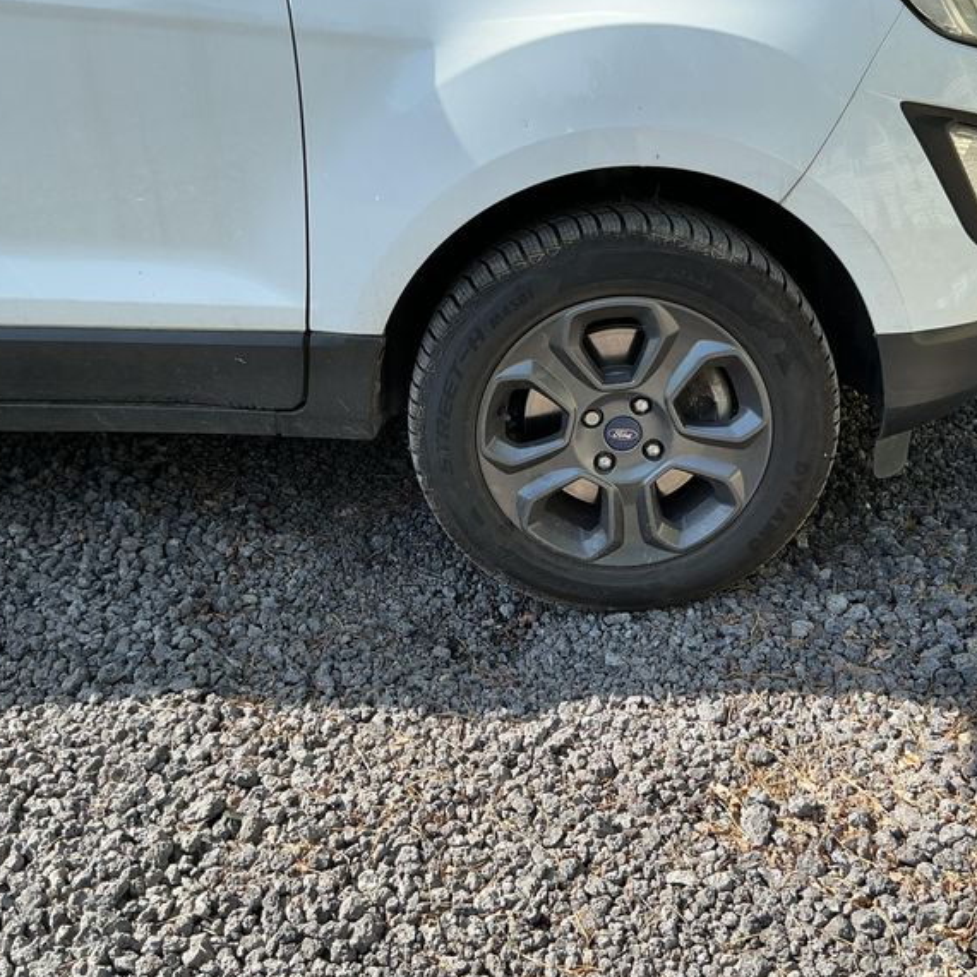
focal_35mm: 36
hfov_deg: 45.9
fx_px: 1150
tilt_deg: -27.9
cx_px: 550
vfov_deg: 46.0
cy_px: 495
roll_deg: +1.8
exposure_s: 1/465
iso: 25
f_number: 1.8
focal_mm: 3
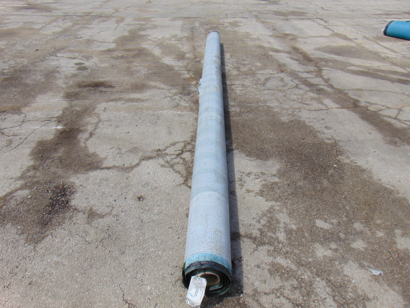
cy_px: 154
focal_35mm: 25
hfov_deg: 69.4
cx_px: 205
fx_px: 296
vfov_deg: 54.9
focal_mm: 4.5
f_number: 7.7
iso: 80
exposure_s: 1/320
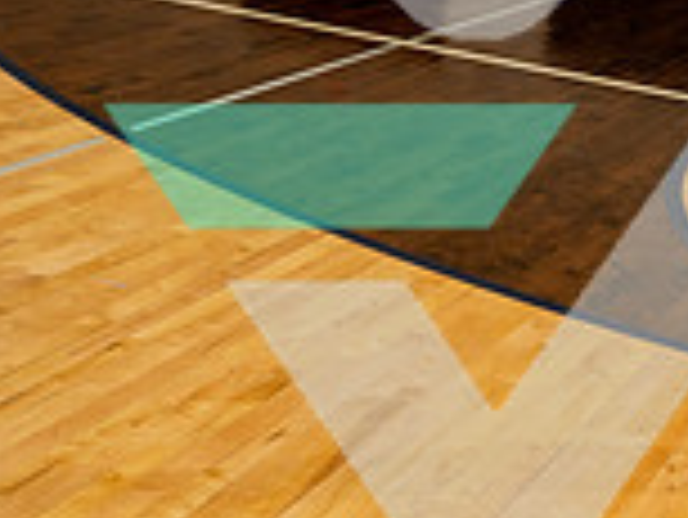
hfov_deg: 18.7
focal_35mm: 80
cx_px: 1250
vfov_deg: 18.4
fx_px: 1591
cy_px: 345
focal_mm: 22
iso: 400
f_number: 5.6
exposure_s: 1/250
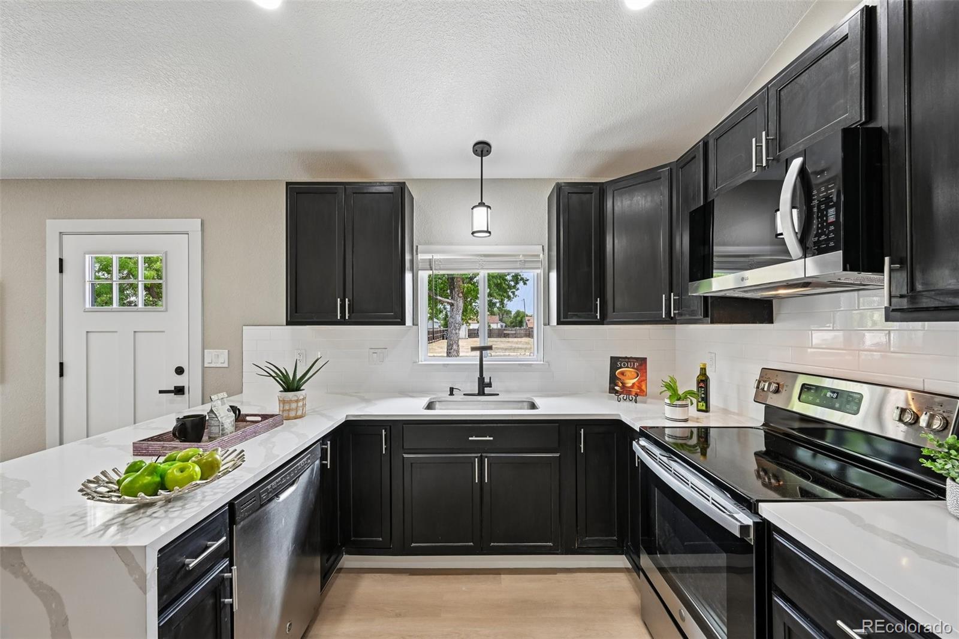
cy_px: 320
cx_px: 480
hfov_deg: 104.3
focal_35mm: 14
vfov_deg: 81.2
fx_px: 373
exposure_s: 1/15
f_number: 10
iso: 280
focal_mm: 14
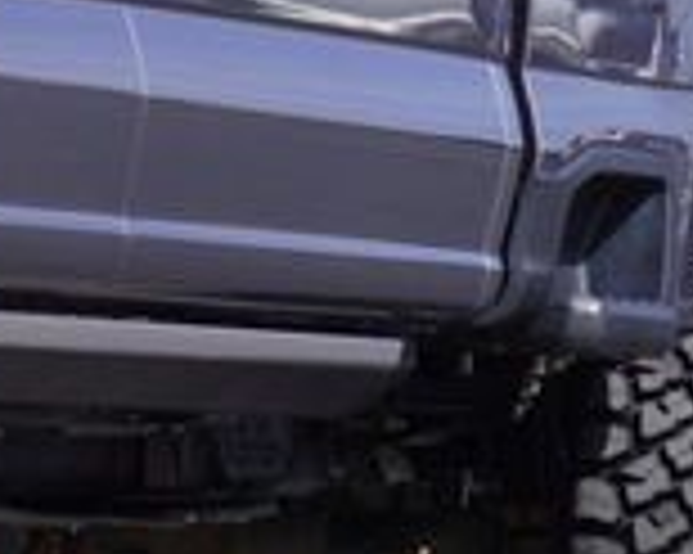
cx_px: -1004
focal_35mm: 271
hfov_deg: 6.7
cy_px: -243
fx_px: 5557
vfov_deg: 5.7
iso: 100
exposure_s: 1/125
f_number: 9
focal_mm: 29
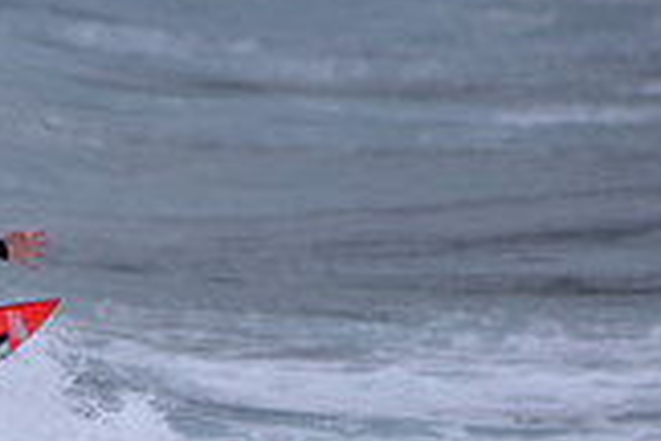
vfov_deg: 0.6
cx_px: -141
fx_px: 40263
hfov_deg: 0.9
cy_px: 387
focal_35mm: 2193
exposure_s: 1/2000
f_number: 5.6
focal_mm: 500
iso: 140
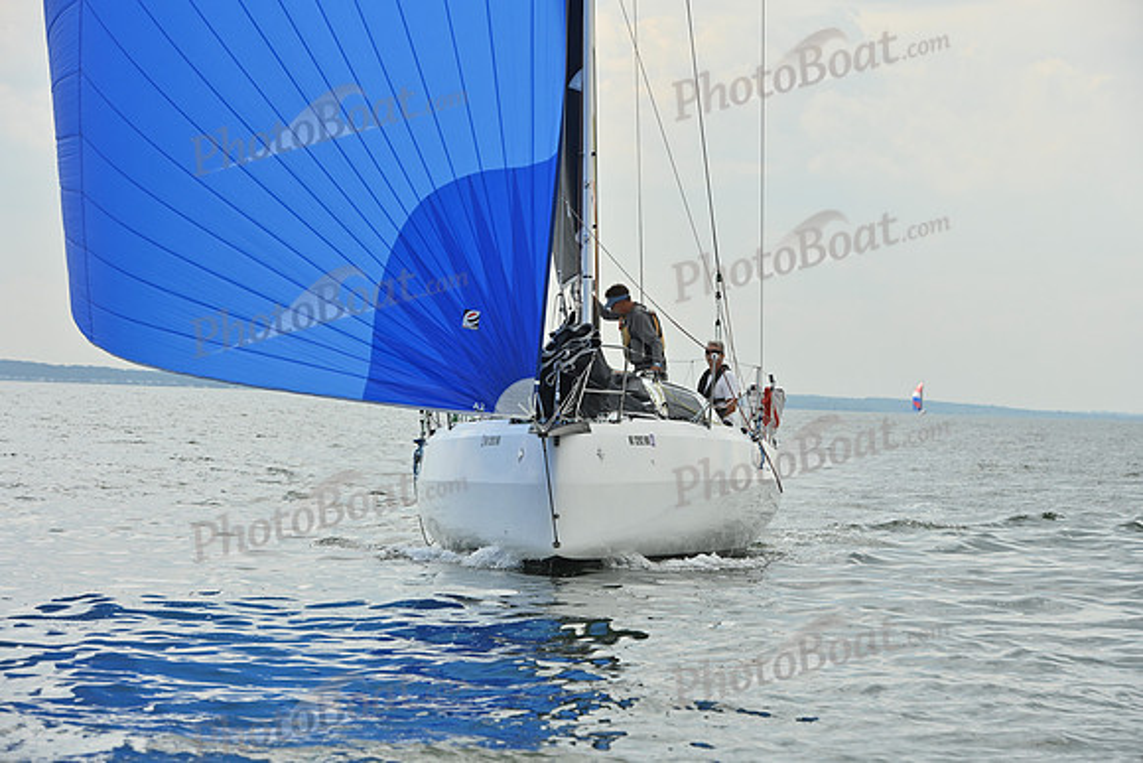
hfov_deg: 14.7
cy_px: 382
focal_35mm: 140
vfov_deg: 9.8
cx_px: 572
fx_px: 4446
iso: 320
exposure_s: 1/1250
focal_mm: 140
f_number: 9
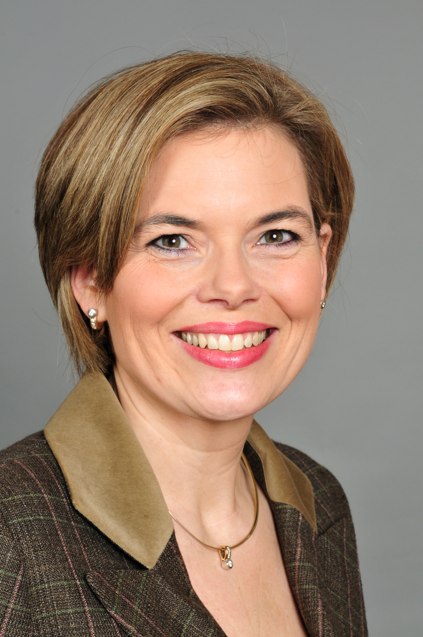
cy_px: 318
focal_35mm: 105
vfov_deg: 19.5
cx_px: 212
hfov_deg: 13.0
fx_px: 1855
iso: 400
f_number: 14
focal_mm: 70
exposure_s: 1/125
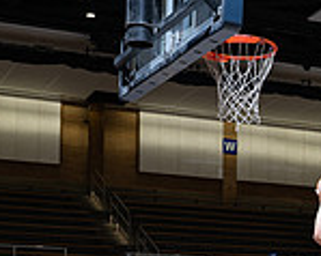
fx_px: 1177
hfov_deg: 14.9
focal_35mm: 124
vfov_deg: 12.1
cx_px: 409
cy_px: 313
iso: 80
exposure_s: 1/100
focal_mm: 34
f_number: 5
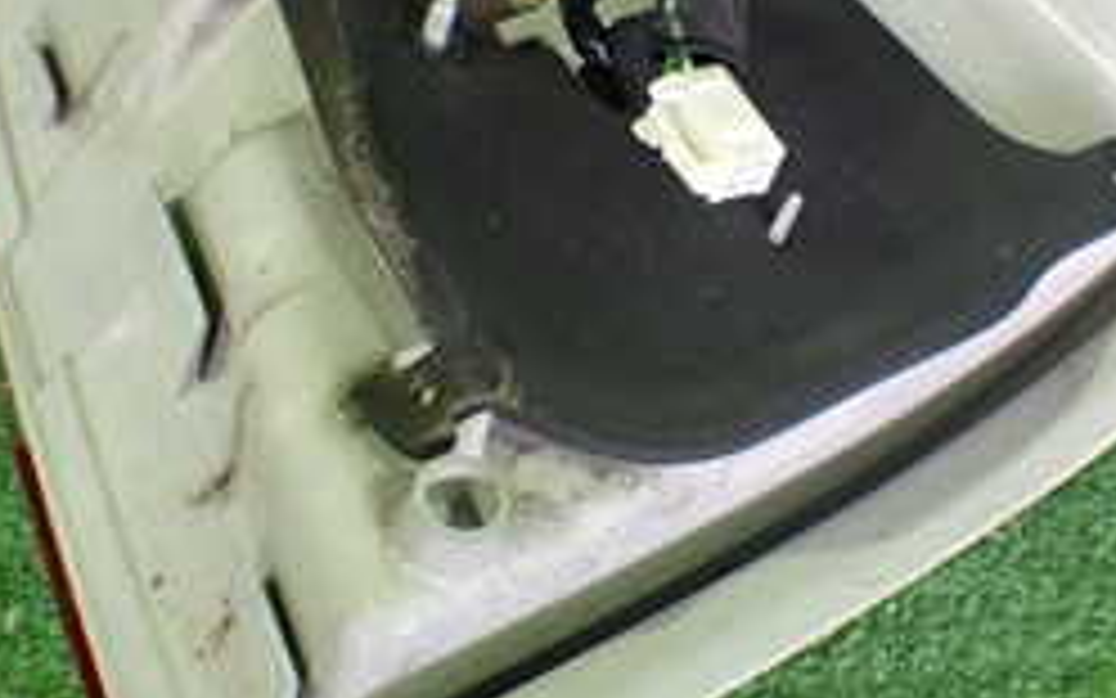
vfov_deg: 16.8
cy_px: 171
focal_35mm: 77
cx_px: 716
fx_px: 2342
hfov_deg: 26.7
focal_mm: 5.4
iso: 800
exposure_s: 1/50
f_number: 2.3
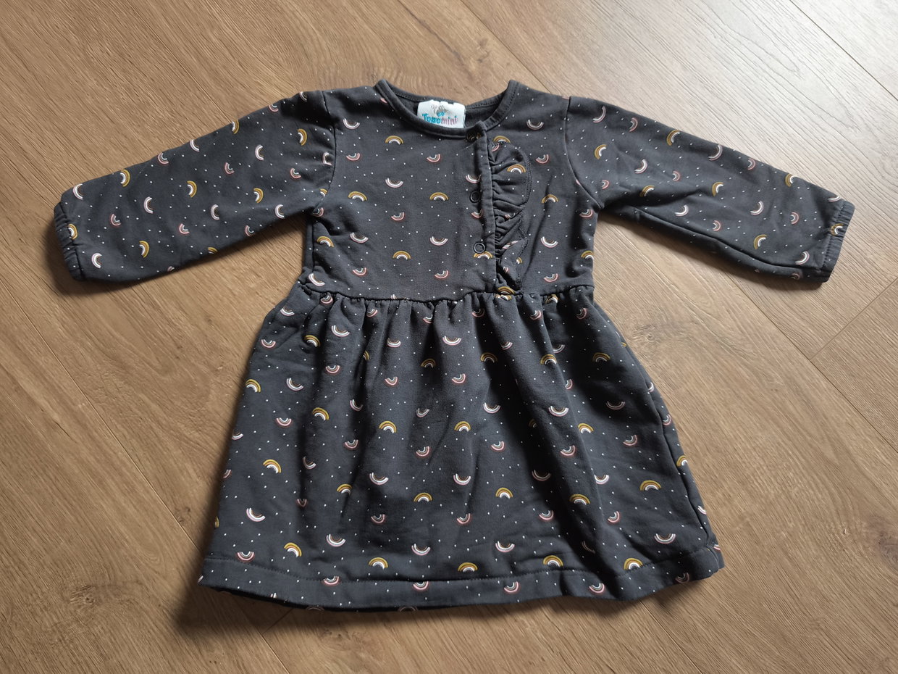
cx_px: 449
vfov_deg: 58.9
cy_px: 337
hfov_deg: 73.9
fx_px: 597
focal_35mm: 23
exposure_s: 1/33.3
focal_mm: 6.57
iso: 800
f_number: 1.6
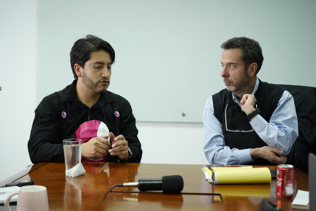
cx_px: 158
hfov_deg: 28.8
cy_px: 106
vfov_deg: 19.5
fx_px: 614
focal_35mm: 70
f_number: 5.6
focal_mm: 70
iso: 10000
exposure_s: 1/640
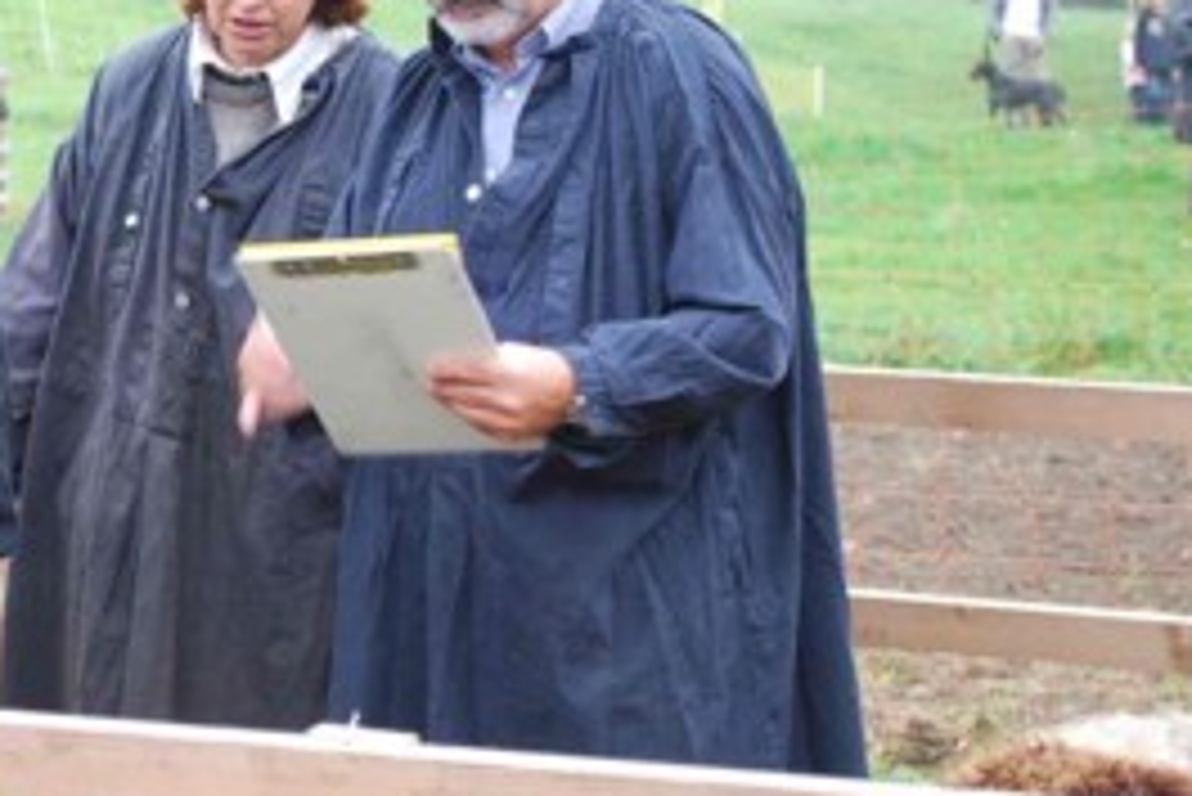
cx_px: 153
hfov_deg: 17.0
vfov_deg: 11.5
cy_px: 358
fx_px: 3942
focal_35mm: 119
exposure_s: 1/30
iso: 220
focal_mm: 42
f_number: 5.3
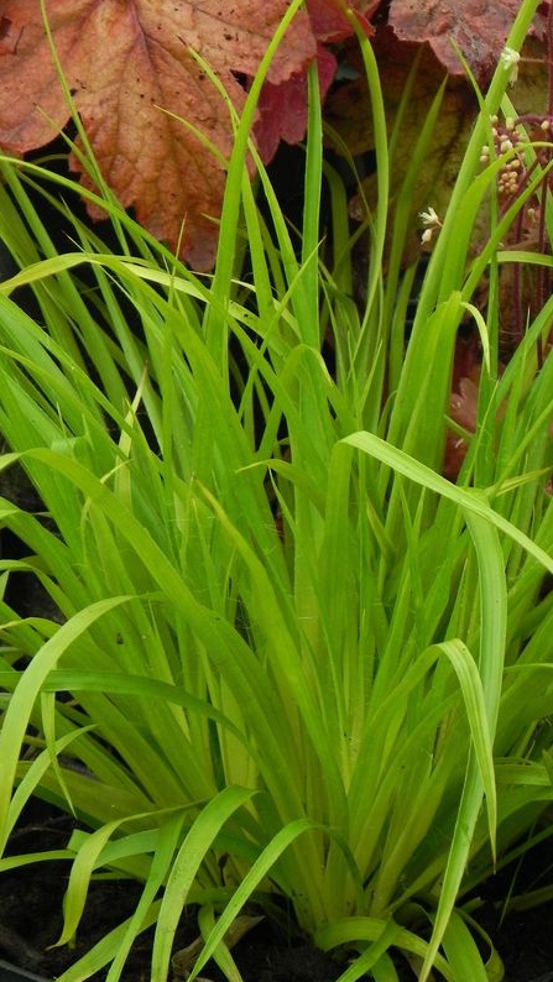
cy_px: 489
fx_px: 4116
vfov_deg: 13.6
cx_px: 332
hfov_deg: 7.7
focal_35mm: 158
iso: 160
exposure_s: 1/25
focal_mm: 25.7
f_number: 4.5
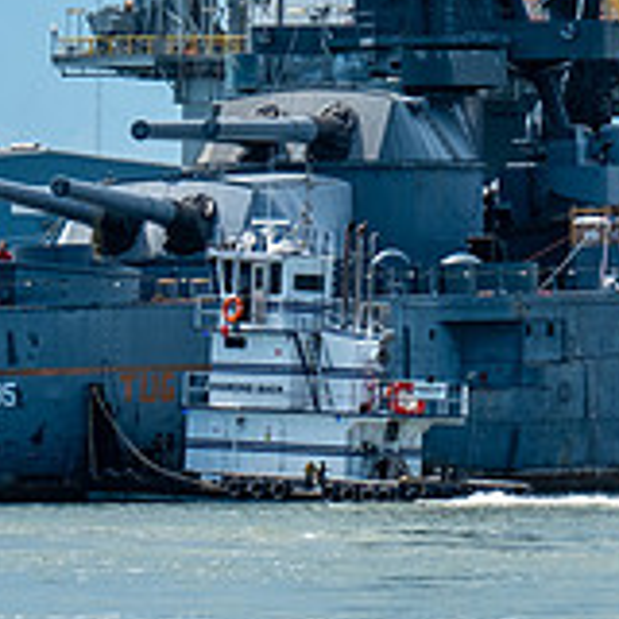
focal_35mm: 537
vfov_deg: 3.3
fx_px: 10864
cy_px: 37
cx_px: 901
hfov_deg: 3.3
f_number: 7.1
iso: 200
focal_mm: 115.9
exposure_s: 1/450
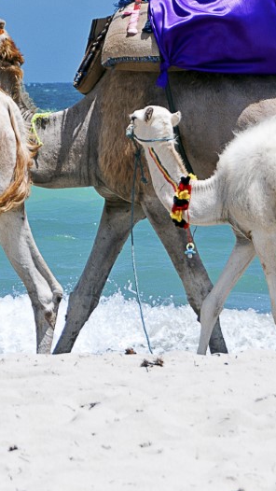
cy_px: 48
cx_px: -153
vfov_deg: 5.6
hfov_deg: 3.1
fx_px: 5046
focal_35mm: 388
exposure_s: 1/1000
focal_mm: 80
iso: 200
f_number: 8
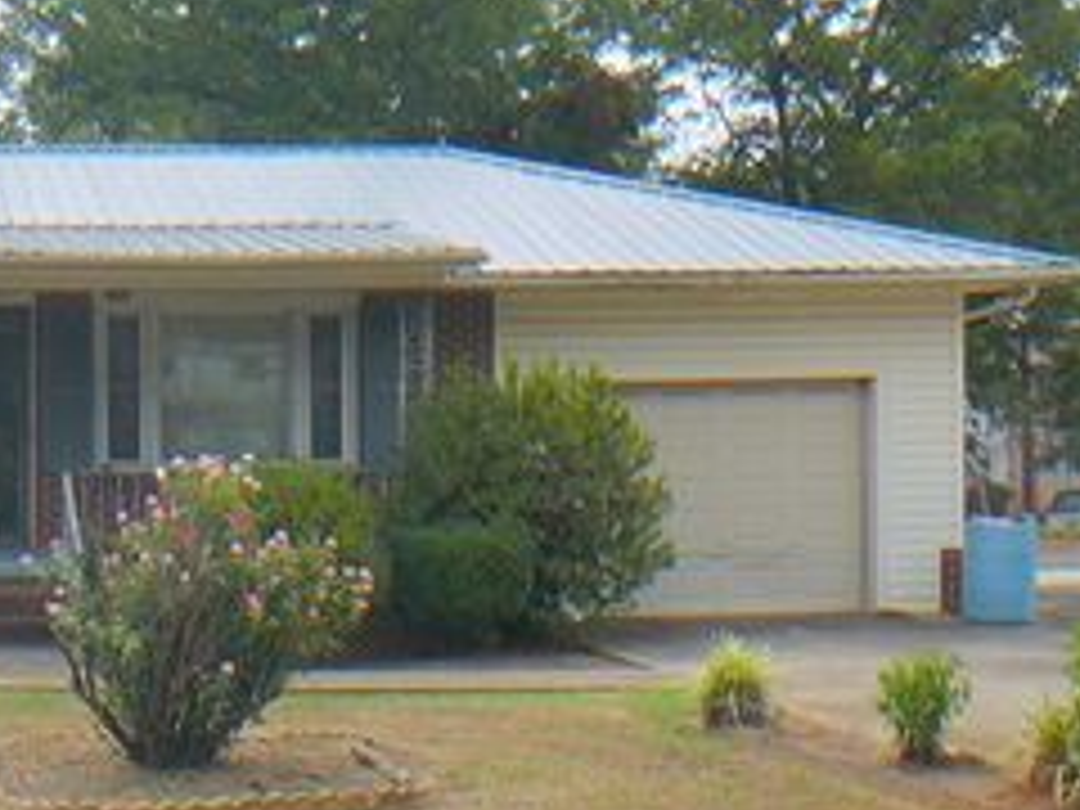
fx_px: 2278
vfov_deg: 20.1
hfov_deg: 25.3
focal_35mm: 73
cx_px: -14
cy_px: 529
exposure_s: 1/800
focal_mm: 5.2
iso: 80
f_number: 2.8
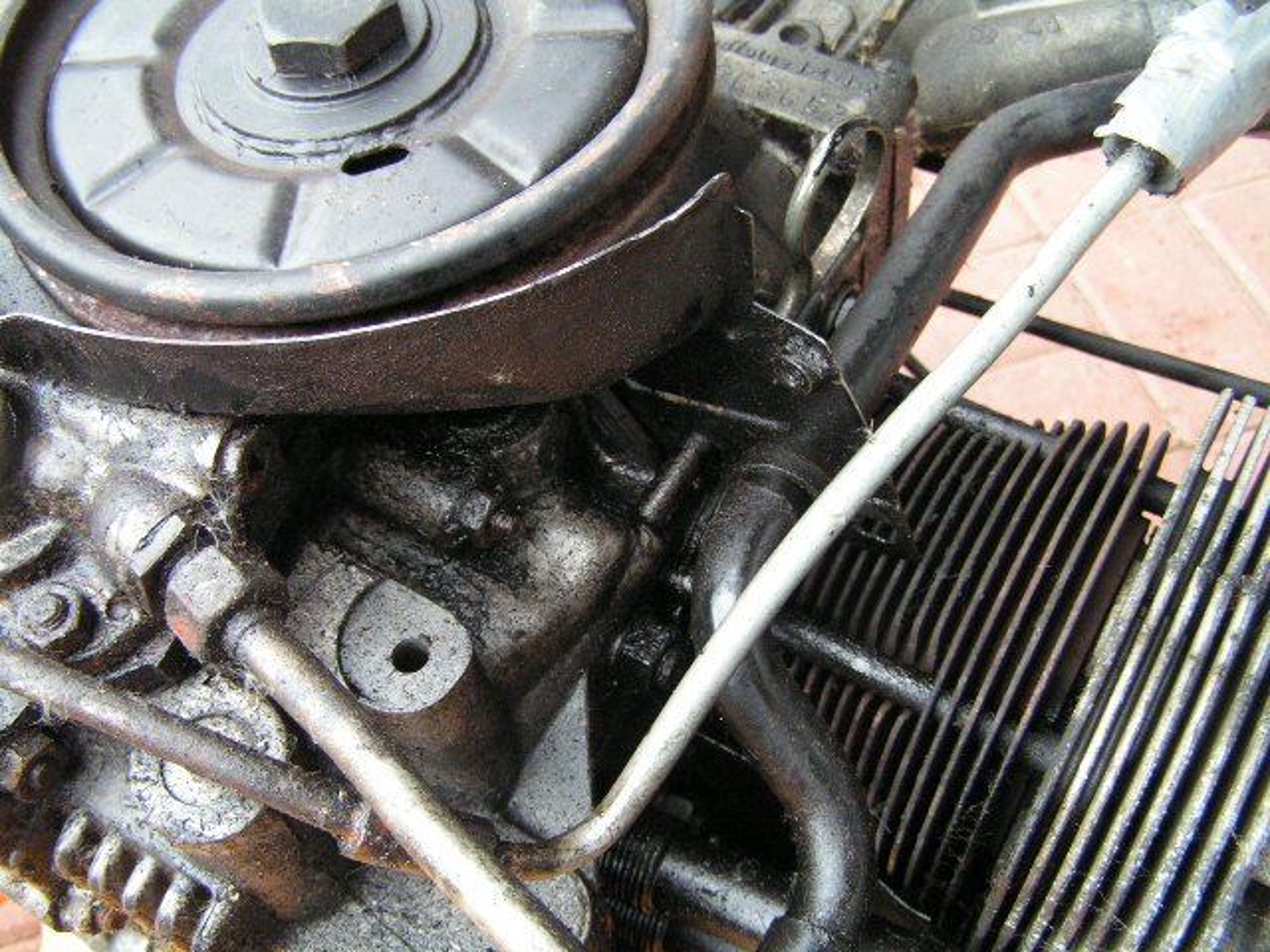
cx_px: 635
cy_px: 476
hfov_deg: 49.0
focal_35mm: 38
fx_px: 1394
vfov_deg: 37.7
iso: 200
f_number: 2.8
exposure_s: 1/25
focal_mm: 6.3
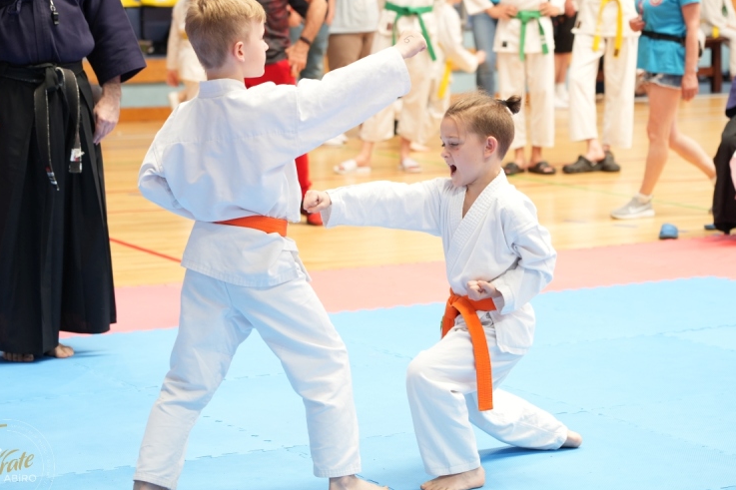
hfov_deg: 17.9
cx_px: 357
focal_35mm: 114
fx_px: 2330
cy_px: 251
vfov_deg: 12.0
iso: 800
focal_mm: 105
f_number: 5
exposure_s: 1/125
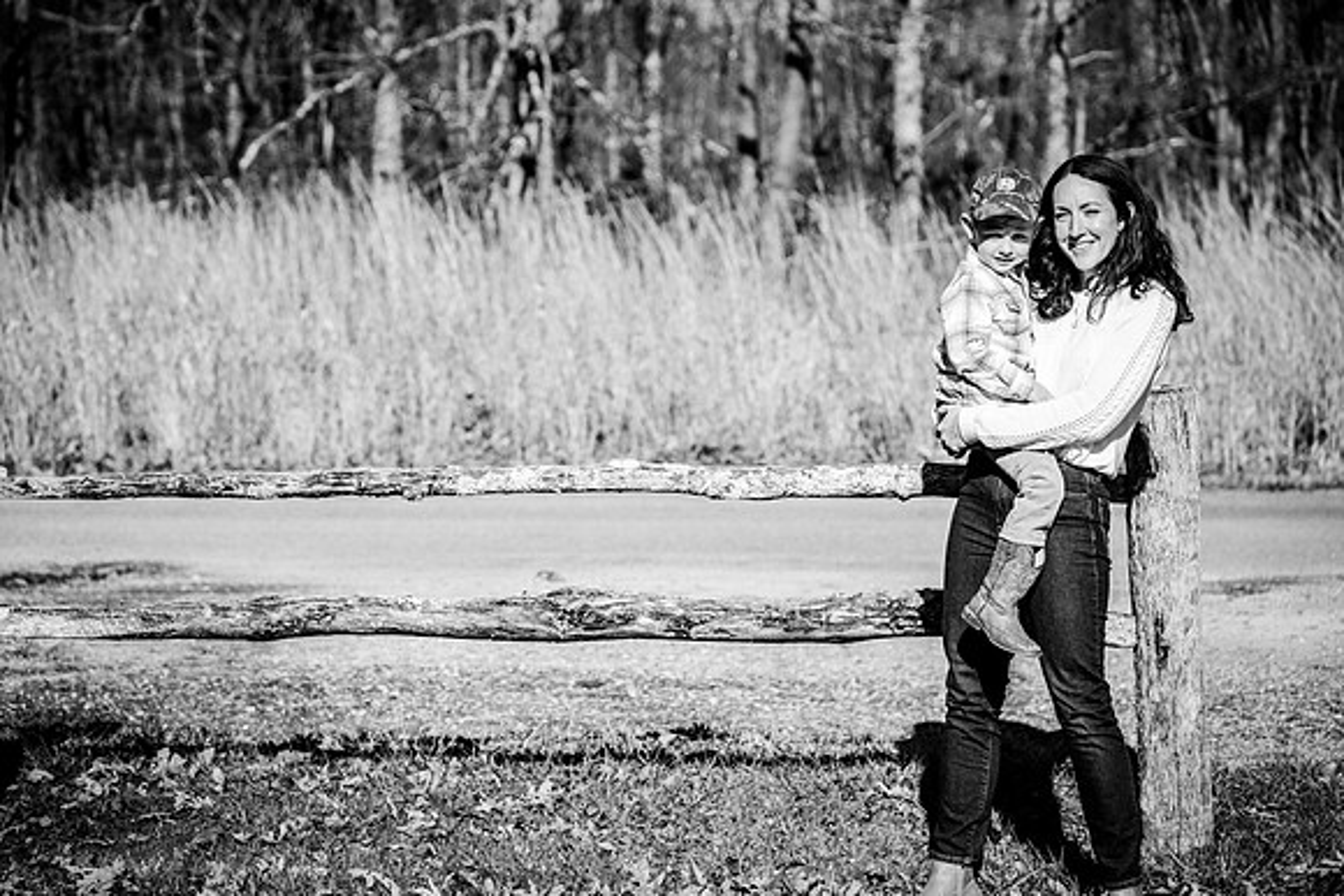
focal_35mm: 89
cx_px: 639
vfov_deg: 15.3
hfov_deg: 22.8
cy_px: 426
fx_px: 3328
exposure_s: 1/2000
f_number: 3.5
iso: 250
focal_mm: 85
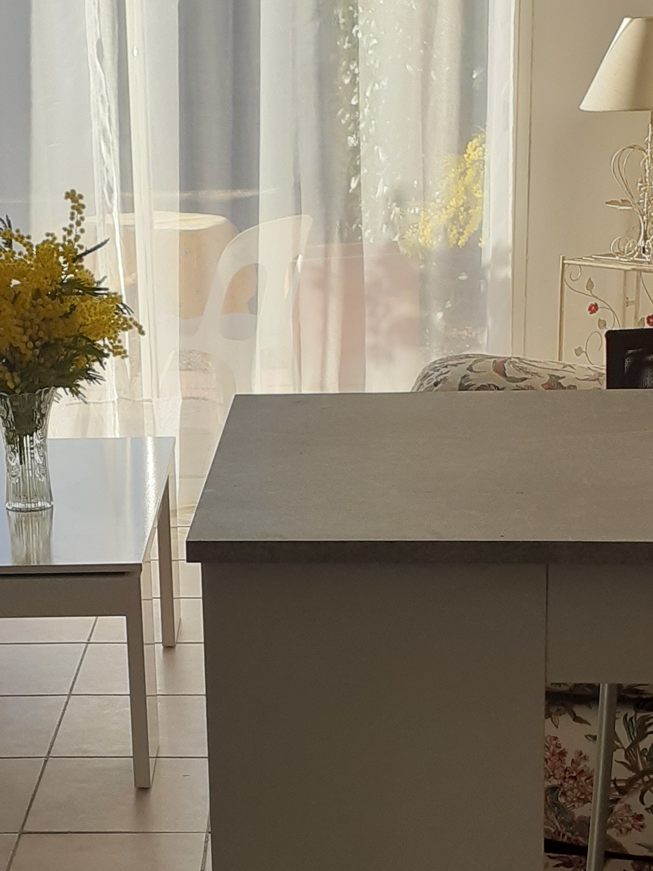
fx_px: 1811
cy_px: 513
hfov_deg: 20.3
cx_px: 160
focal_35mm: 72
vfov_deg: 27.0
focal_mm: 3.6
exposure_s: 1/347
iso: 40
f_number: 1.9
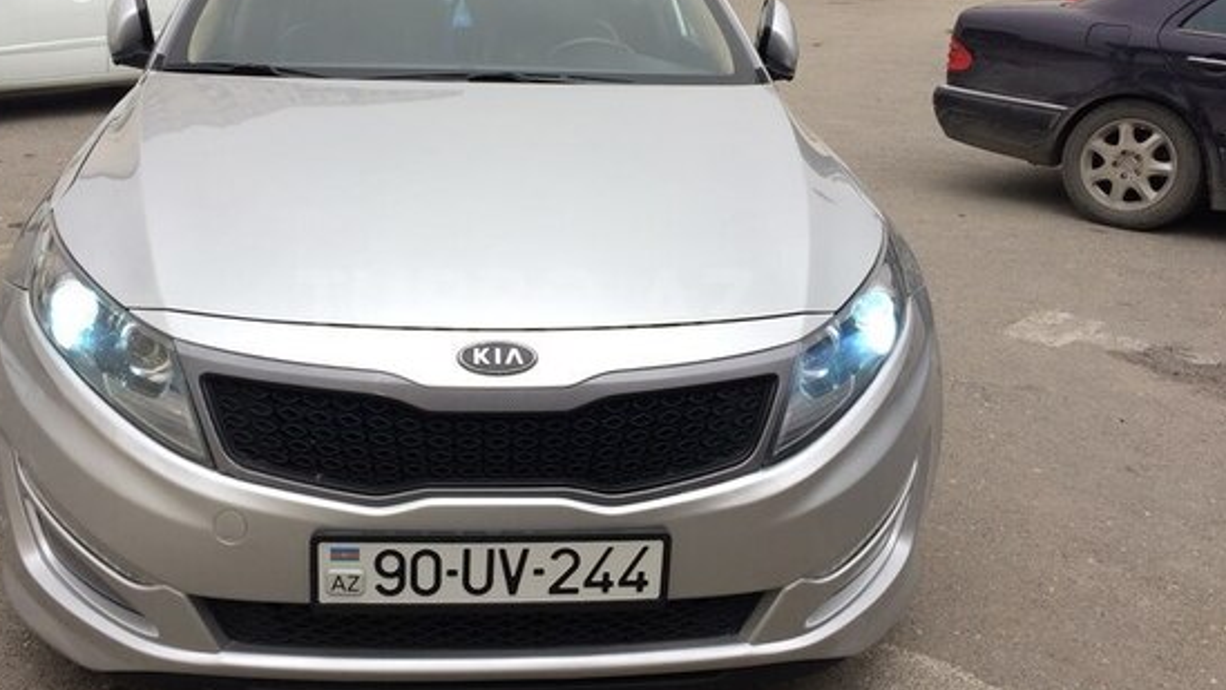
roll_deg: -0.8
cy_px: 303
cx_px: 525
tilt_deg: -19.0
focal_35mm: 38
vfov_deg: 31.2
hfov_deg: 52.6
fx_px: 1236
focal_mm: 4.15
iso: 32
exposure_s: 1/100
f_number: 2.2
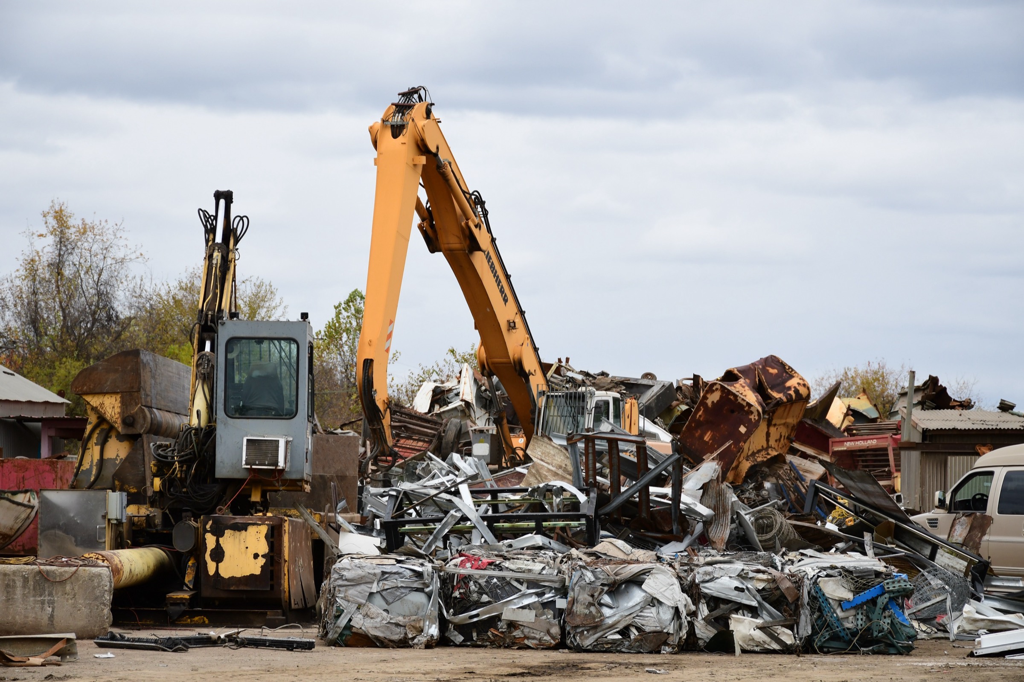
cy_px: 341
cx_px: 512
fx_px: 3185
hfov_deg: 18.3
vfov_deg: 12.2
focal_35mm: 112
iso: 400
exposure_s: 1/640
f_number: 6.3
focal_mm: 75
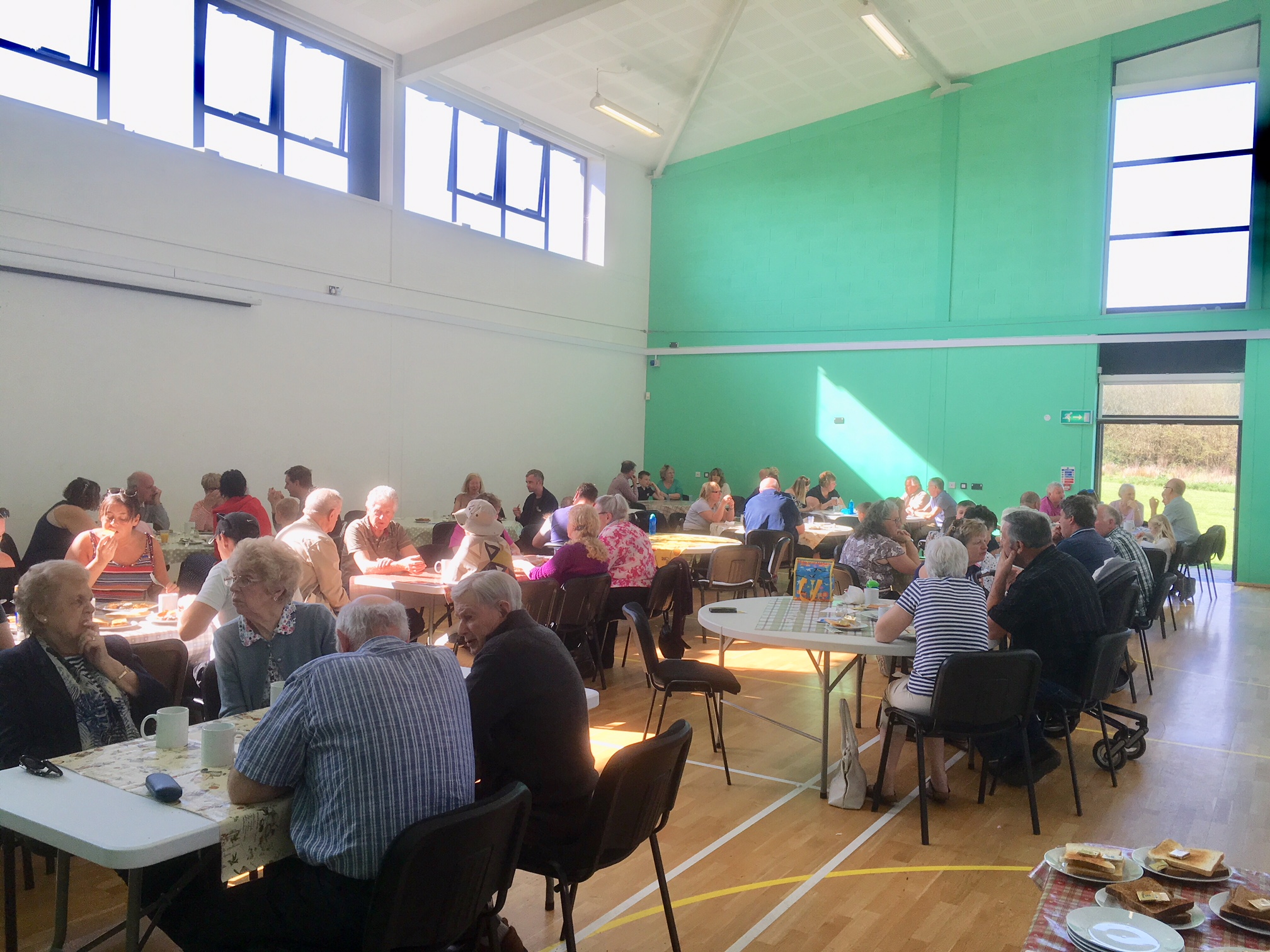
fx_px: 1064
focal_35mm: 29
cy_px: 476
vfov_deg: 48.2
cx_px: 635
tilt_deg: -1.5
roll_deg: -1.4
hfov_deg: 61.7
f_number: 2.2
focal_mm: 4.15
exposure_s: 1/192
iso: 25
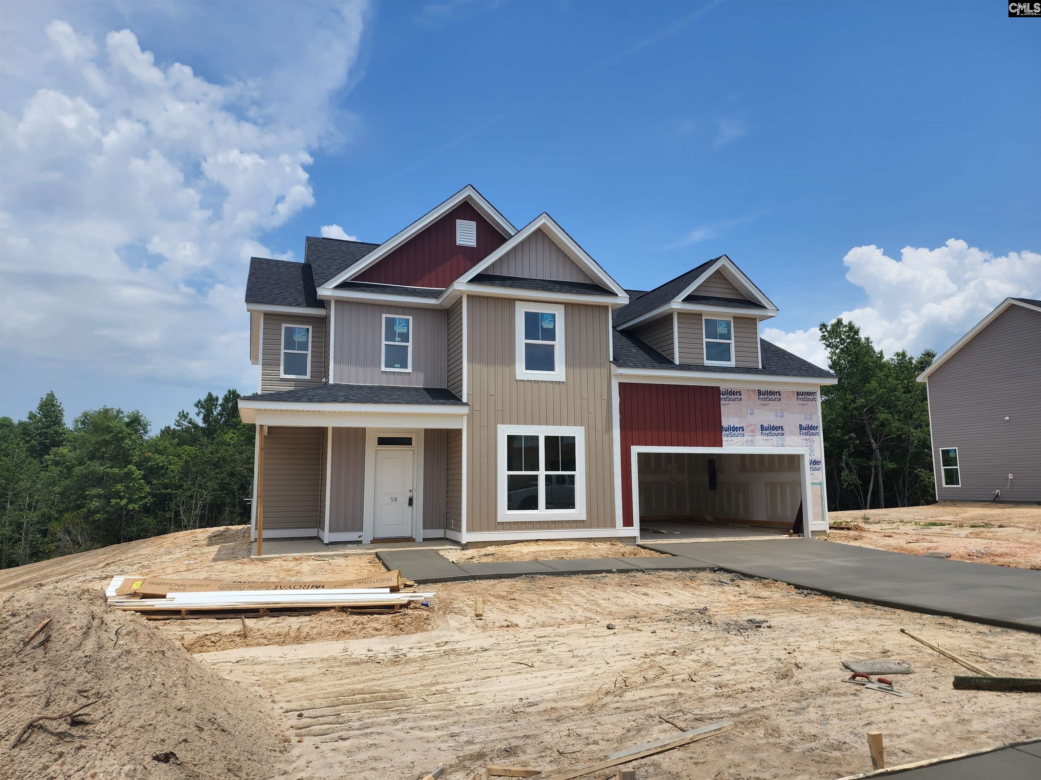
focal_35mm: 23
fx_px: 692
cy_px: 390
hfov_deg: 73.9
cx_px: 520
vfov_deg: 58.9
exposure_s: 1/1580
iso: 12
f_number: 1.8
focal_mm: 6.4
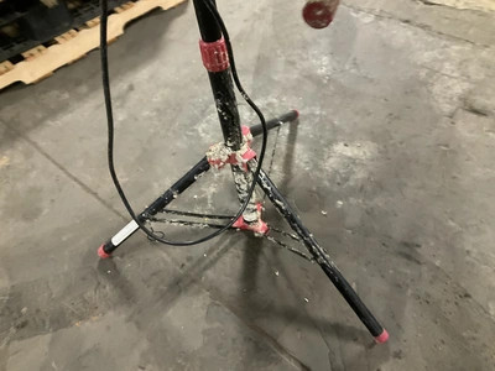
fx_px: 415
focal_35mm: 29
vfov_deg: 48.2
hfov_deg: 61.7
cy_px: 186
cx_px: 248
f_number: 1.8
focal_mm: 3
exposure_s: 1/30
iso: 400
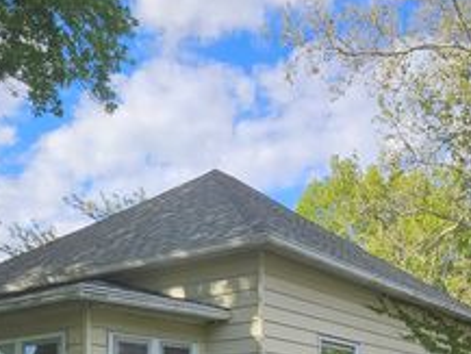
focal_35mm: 53
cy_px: 385
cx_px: 254
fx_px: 722
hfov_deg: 36.1
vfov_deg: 25.6
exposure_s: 1/854
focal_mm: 5.4
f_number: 1.8
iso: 25
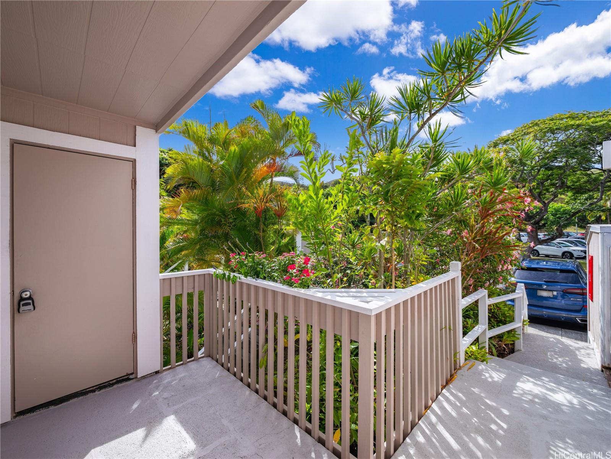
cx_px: 306
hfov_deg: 102.1
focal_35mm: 14
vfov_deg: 85.7
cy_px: 230
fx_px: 247
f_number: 4
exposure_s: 1/6400
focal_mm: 7
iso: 160
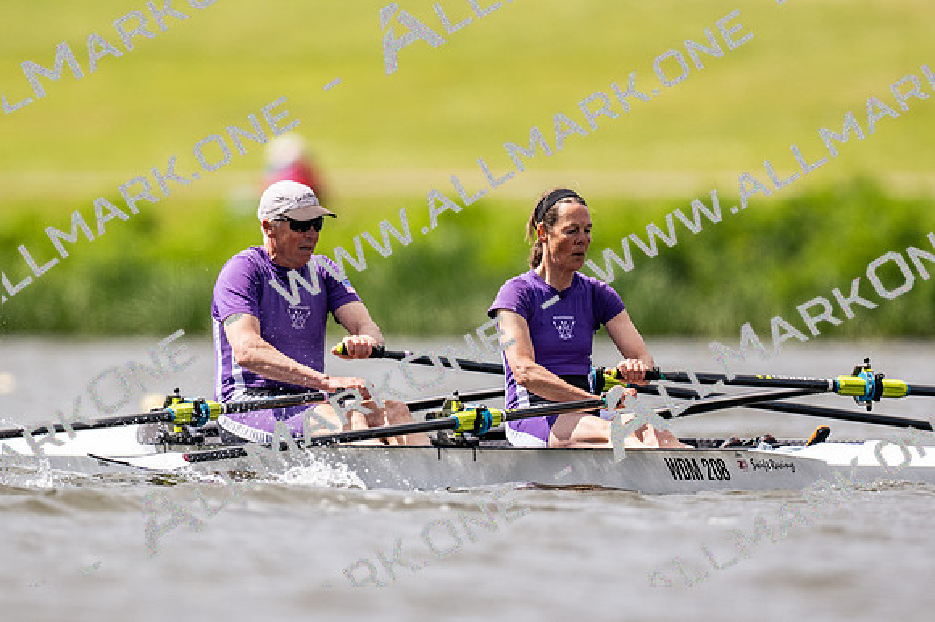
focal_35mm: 900
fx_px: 23361
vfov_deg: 1.5
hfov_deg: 2.3
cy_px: 311
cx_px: 468
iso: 250
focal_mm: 600
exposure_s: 1/2500
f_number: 4
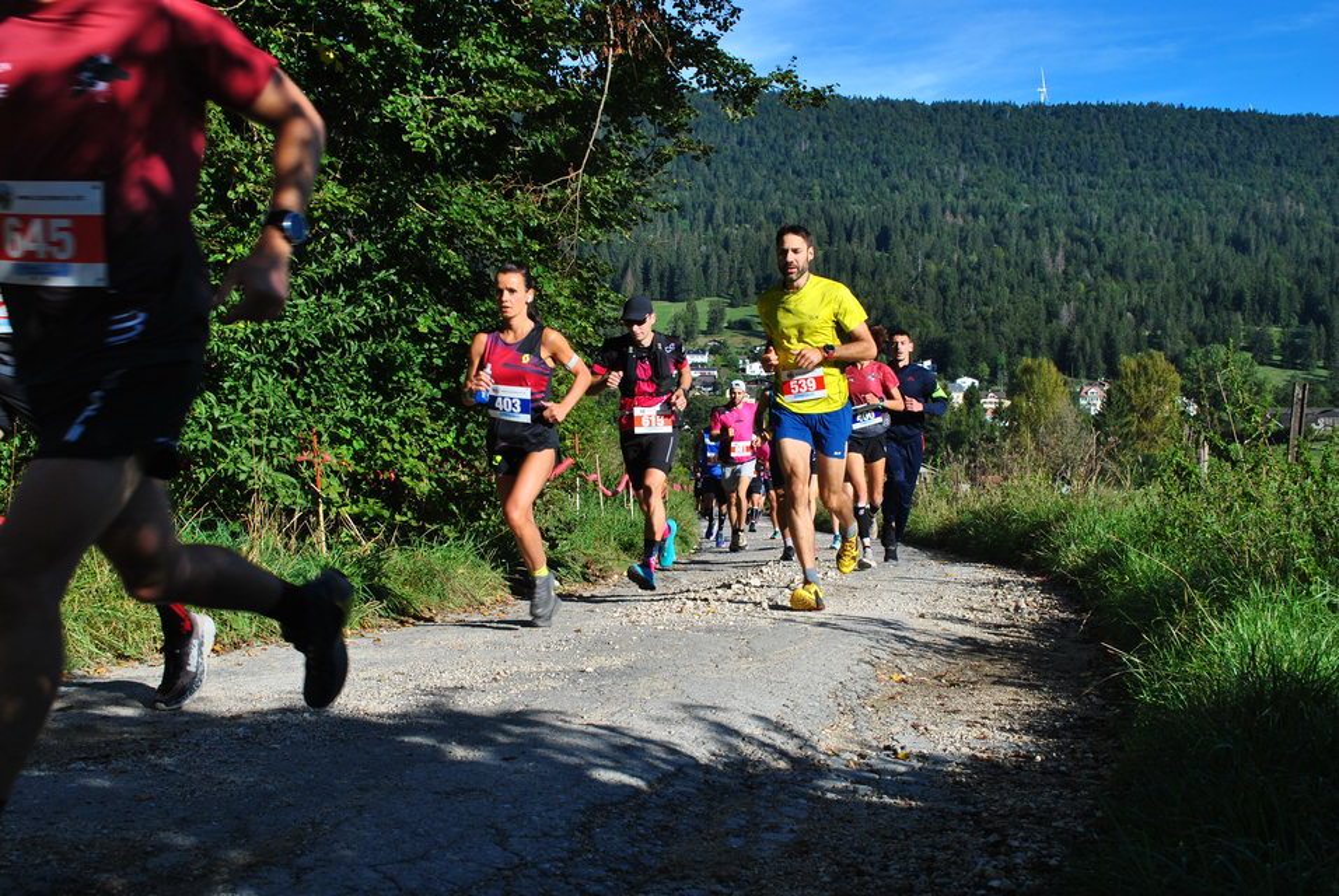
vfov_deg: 34.3
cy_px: 448
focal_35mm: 39
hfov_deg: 49.5
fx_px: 1452
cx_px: 670
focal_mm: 26
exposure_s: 1/250
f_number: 10
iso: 140
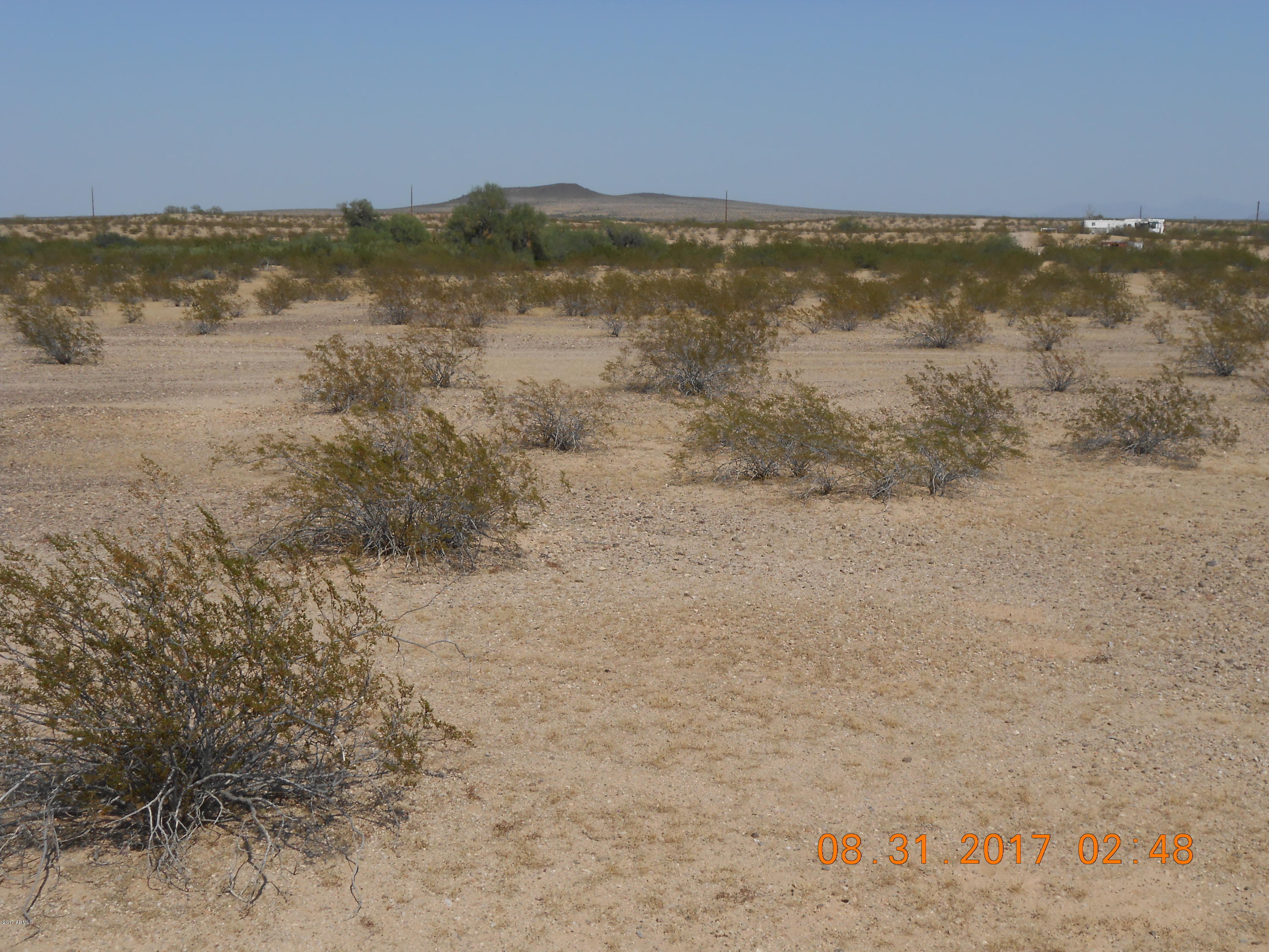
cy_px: 476
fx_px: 1613
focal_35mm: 44
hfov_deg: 42.9
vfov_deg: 32.9
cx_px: 634
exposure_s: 1/1250
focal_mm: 7.8
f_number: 4.5
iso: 80
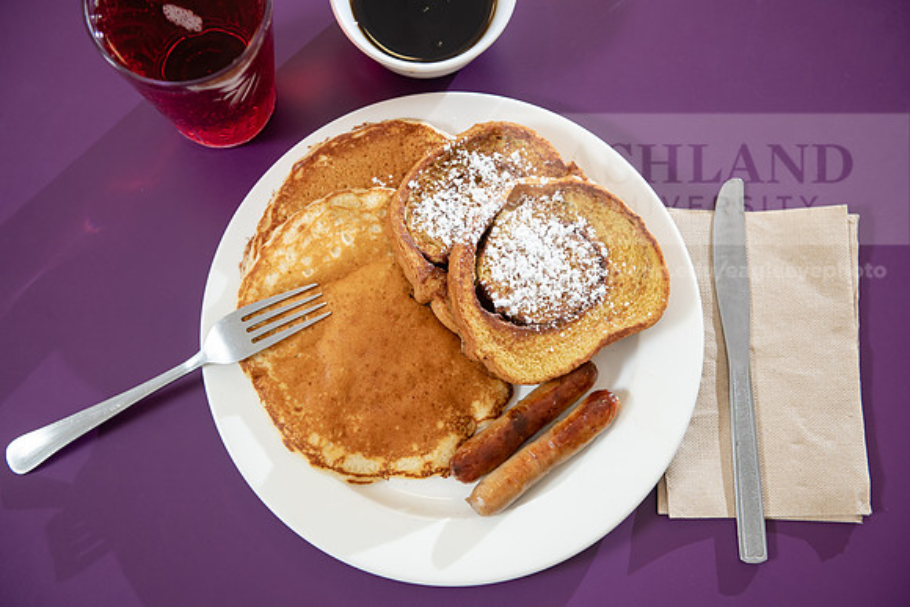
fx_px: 1416
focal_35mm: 56
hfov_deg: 35.6
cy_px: 304
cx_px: 455
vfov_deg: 24.2
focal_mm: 56
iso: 640
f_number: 4
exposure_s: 1/200
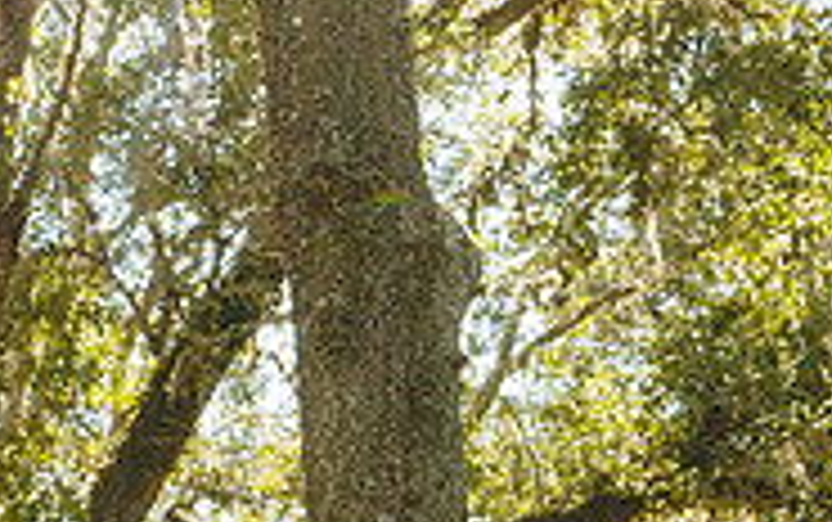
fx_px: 2882
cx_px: 413
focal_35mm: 127
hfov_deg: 16.4
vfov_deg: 9.8
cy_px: 963
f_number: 7.1
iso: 400
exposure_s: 1/125
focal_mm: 35
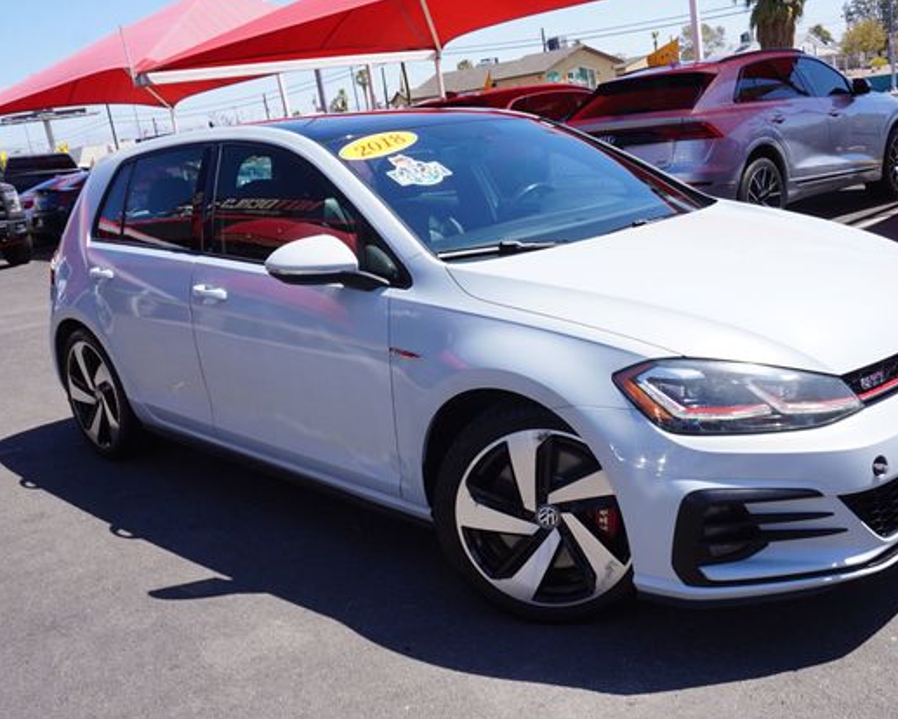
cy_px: 356
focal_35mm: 37
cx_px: 512
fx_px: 973
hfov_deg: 49.4
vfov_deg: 40.6
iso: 100
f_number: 13
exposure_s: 1/80
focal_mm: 21
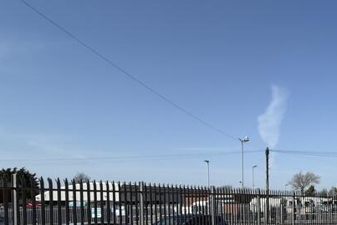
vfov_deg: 34.1
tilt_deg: +1.3
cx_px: 426
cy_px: 201
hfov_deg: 36.4
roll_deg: +0.6
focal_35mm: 37
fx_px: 346
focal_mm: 2.22
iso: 50
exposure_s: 1/2976
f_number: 2.2
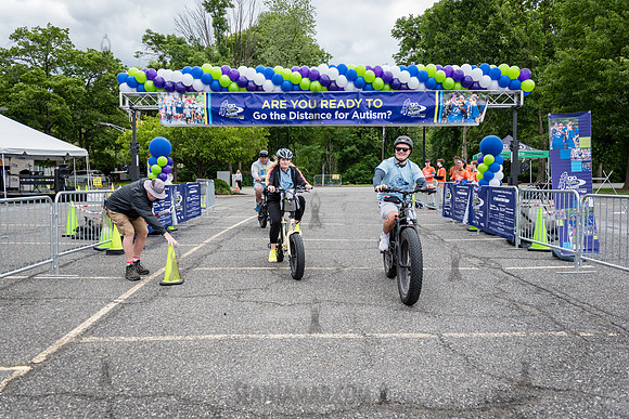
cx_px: 309
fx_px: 487
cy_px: 209
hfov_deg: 65.7
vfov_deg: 46.6
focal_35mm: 28
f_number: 4
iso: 400
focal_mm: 27
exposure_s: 1/1000
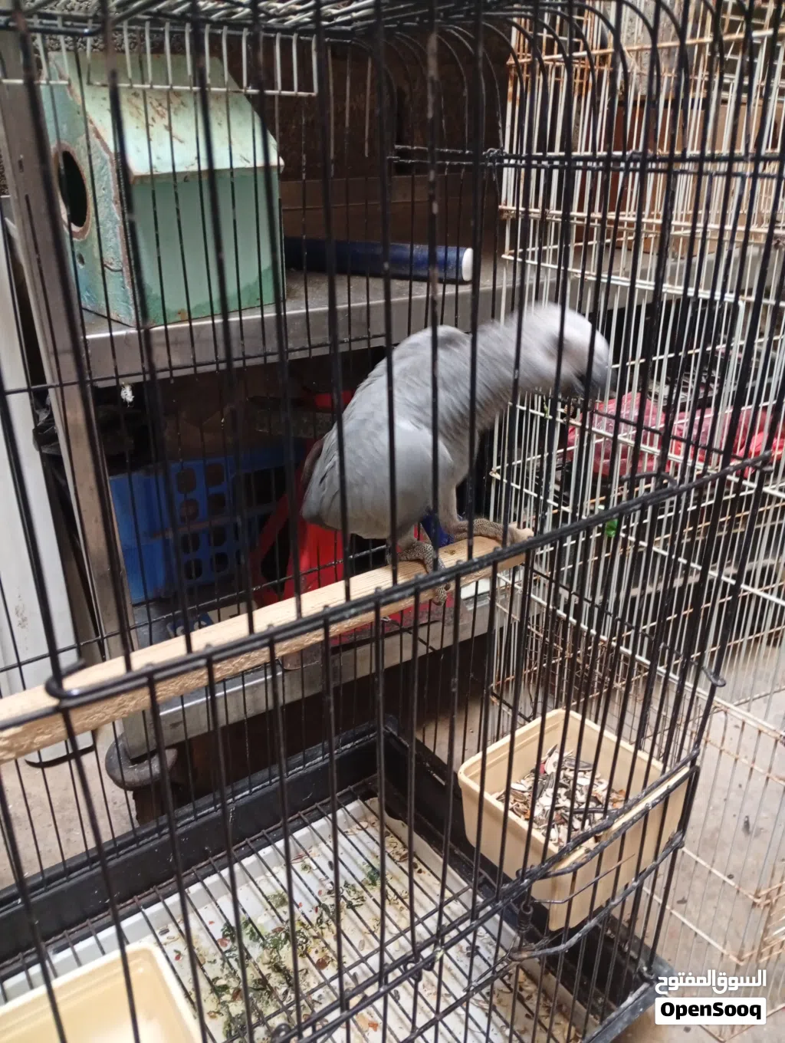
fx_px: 814
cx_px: 392
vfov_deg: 65.2
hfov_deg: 51.5
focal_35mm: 27
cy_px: 522
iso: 1253
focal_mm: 3.98
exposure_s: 1/20
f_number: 1.8
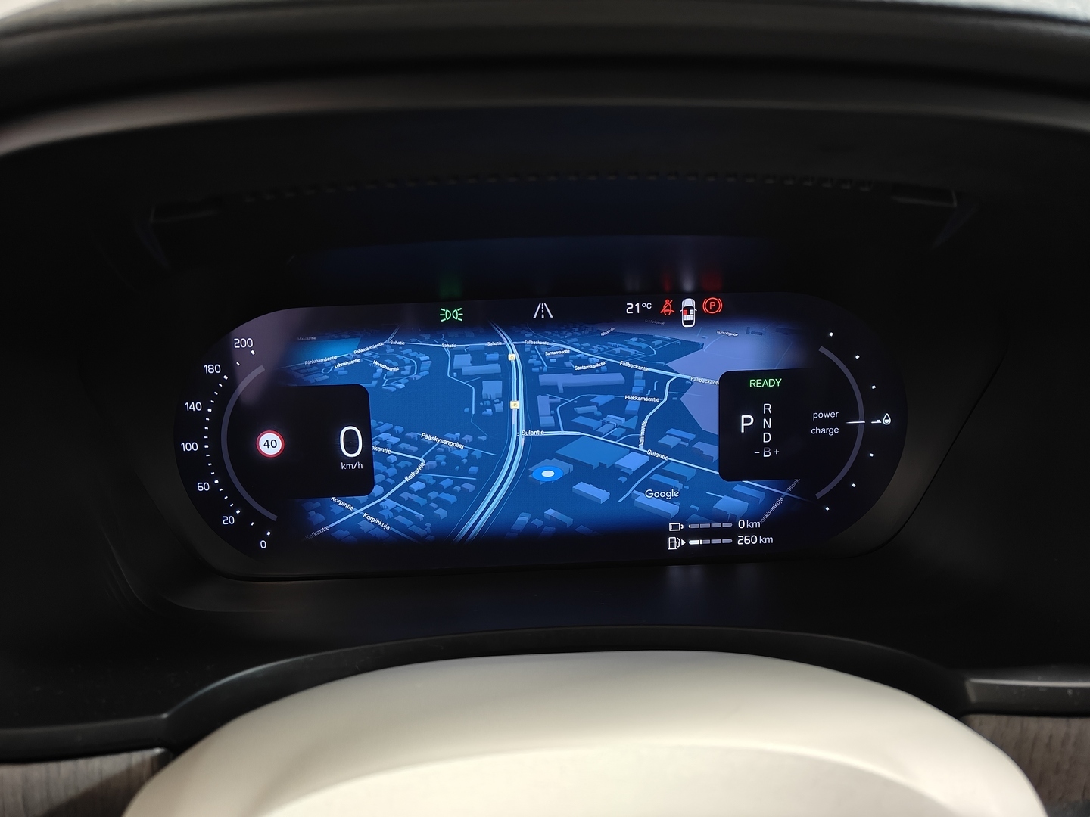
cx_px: 545
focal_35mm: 24
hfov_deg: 71.6
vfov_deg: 56.8
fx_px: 756
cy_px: 408
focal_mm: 5.59
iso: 1600
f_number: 1.8
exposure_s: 1/33
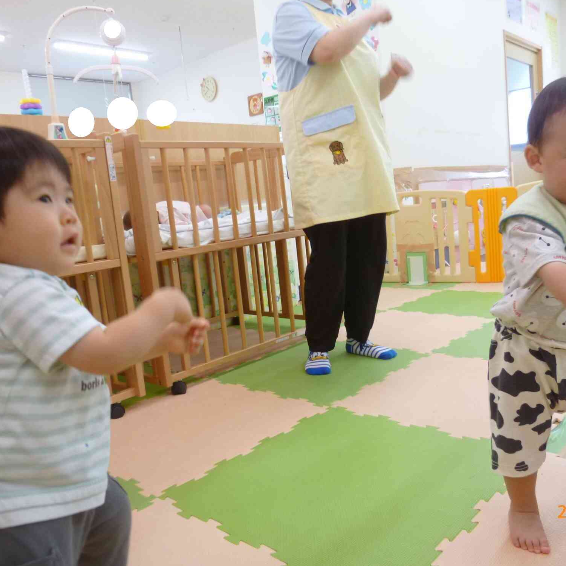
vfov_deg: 55.6
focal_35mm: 29
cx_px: 314
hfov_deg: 55.5
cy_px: 280
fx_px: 536
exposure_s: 1/60
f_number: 2.5
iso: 160
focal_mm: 4.3
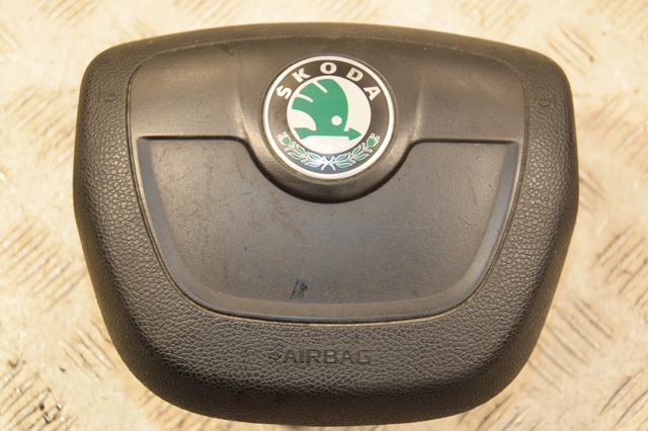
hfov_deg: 28.1
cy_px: 216
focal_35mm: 72
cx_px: 324
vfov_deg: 18.9
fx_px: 1295
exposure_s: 1/125
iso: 800
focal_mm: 48
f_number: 4.8
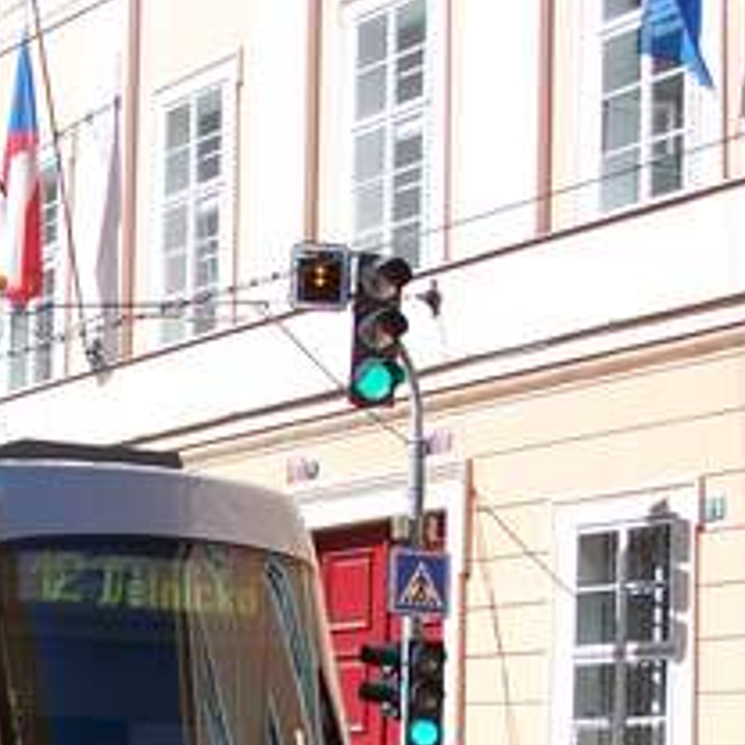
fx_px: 2849
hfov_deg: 14.4
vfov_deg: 14.6
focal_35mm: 117
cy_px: 774
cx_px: -165
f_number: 3.2
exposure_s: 1/500
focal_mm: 9.1
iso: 64
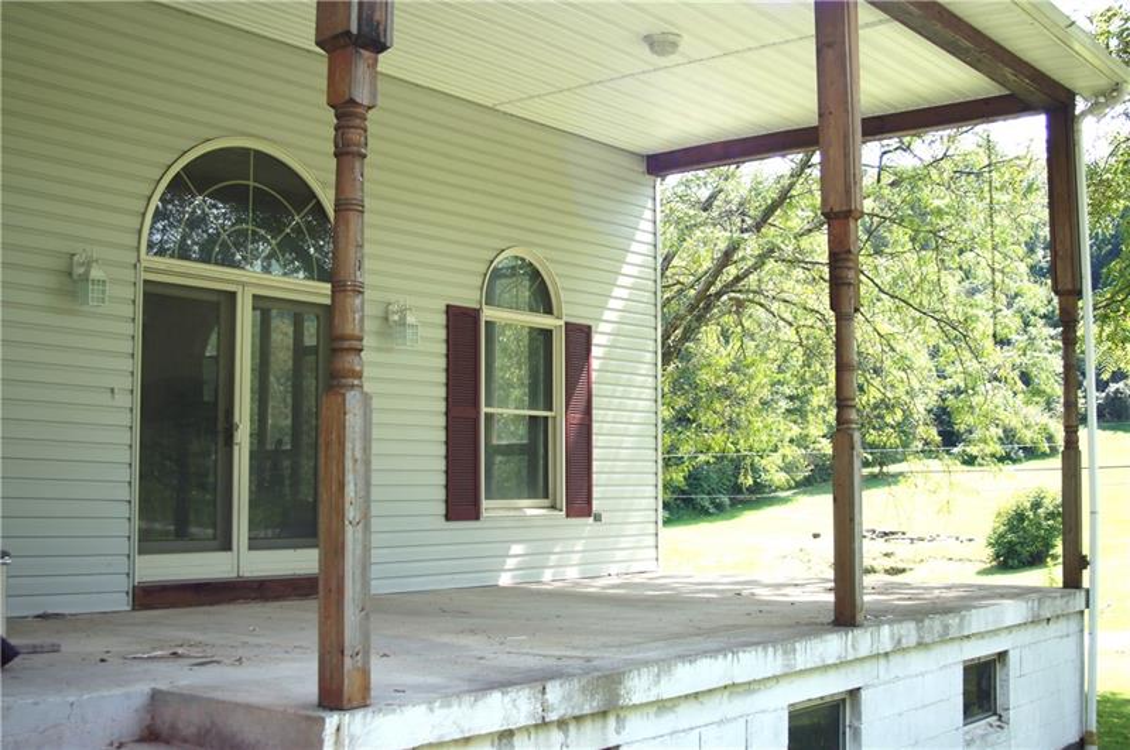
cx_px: 565
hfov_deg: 46.5
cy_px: 375
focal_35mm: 42
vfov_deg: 31.8
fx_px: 1316
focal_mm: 28
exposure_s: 1/100
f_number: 5.6
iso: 100
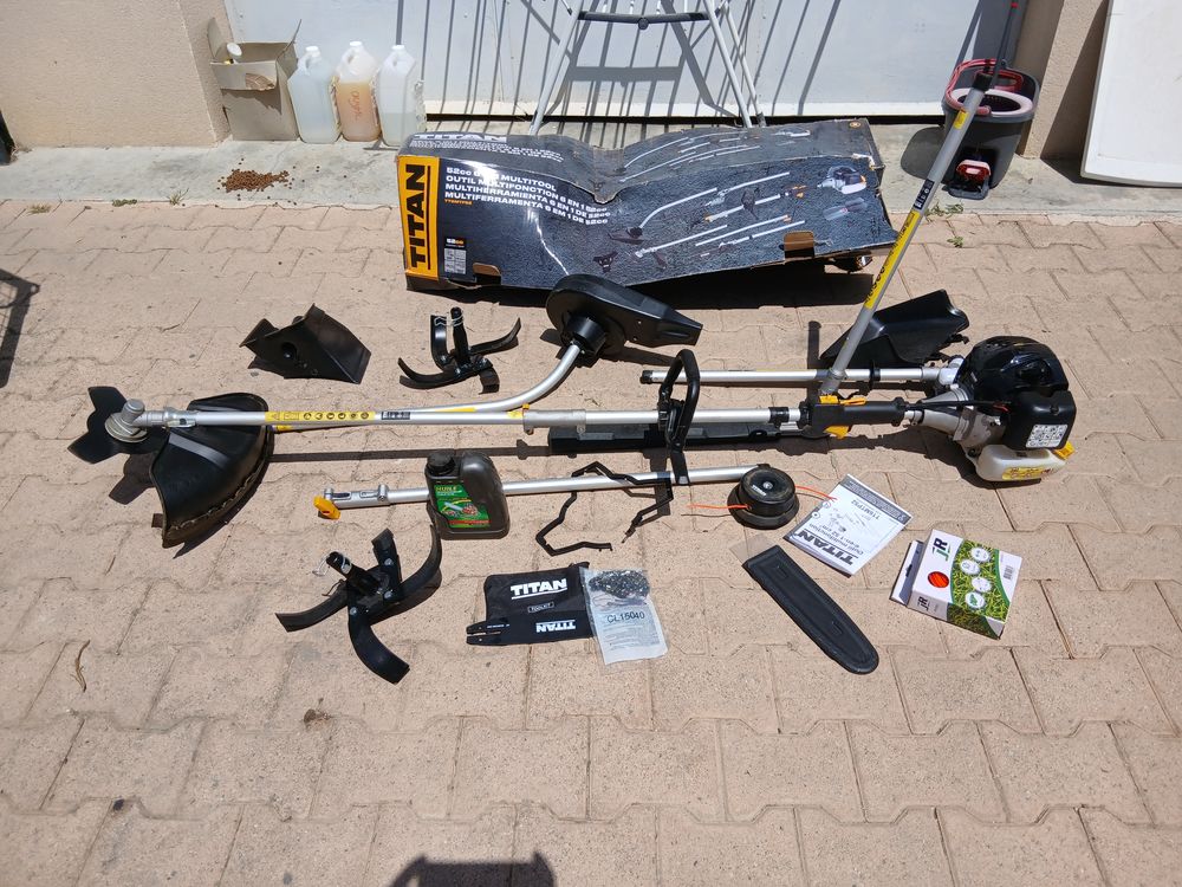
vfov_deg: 53.1
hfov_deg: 67.3
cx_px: 591
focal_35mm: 26
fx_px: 888
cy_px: 444
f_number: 1.8
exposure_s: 1/1052
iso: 20
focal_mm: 3.98
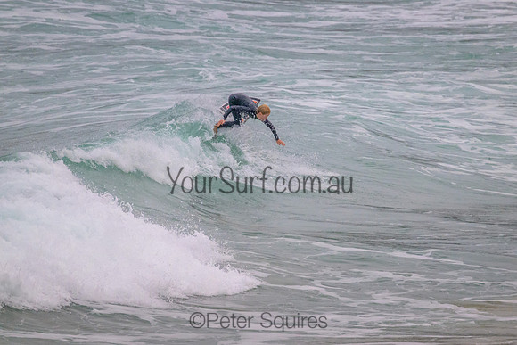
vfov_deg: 1.5
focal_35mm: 917
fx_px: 13166
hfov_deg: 2.2
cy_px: 157
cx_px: 296
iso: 3600
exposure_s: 1/1250
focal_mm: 800
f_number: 11
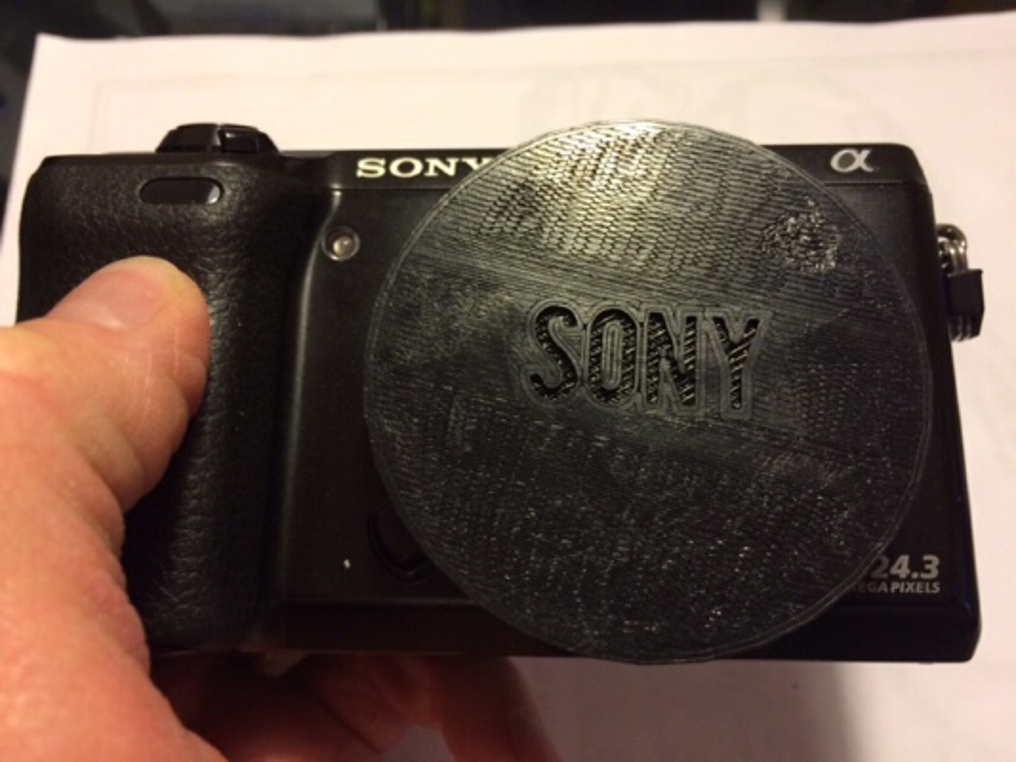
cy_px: 381
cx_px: 508
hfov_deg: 61.6
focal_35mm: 29
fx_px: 851
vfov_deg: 48.2
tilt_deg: -60.3
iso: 160
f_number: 2.2
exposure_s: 1/30
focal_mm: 4.15
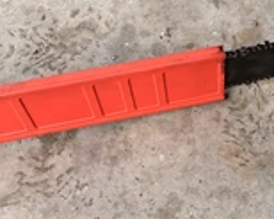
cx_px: 217
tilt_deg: -61.6
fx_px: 494
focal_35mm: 61
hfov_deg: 30.3
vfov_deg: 24.7
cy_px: 164
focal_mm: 6.76
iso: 64
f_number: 1.78
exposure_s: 1/263
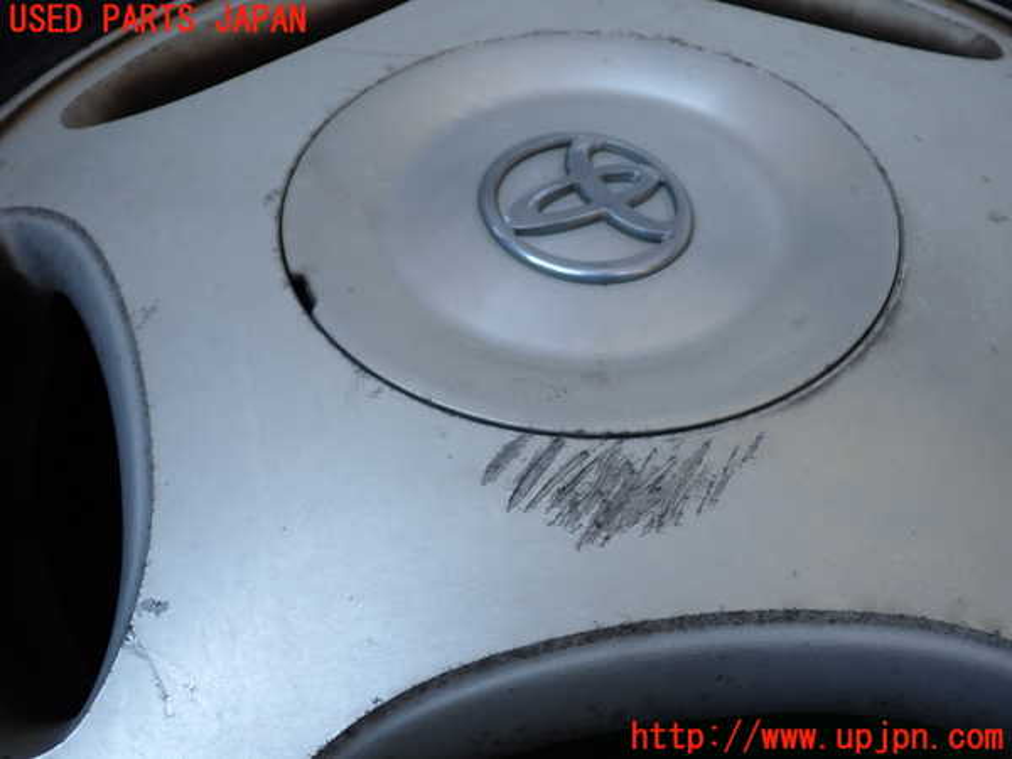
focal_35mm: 30
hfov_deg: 60.0
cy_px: 380
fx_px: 877
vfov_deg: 46.8
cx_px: 506
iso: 100
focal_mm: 5.4
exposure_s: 1/320
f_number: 2.3
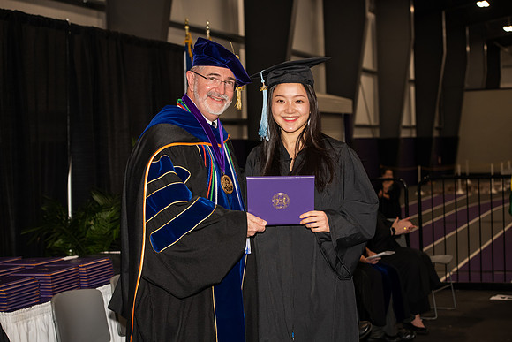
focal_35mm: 75
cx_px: 256
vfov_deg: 18.2
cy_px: 171
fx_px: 1067
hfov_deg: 27.0
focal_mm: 75
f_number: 5.6
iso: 1000
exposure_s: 1/200
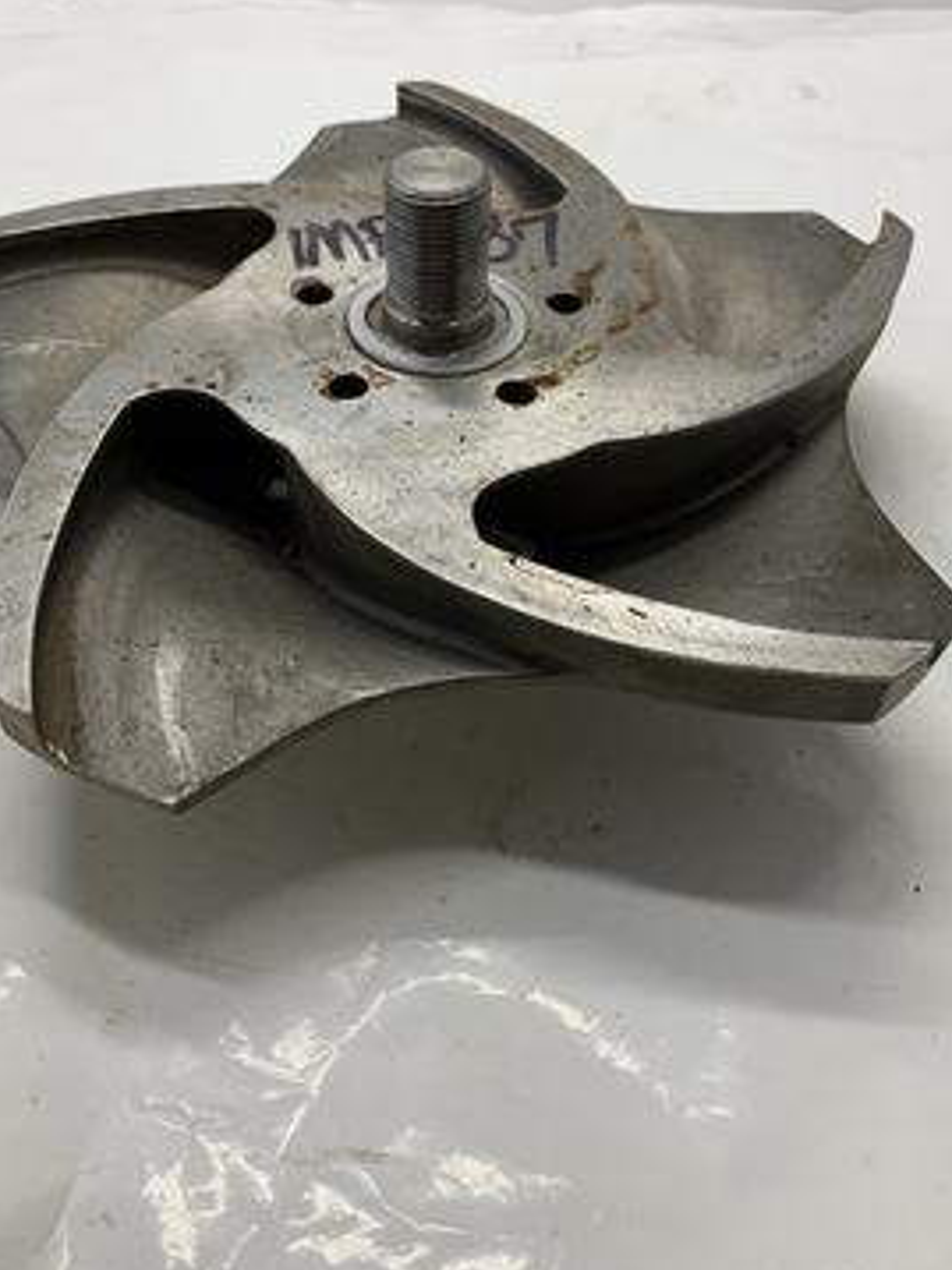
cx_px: 467
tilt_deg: -47.9
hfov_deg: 48.2
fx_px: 1064
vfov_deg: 61.7
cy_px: 608
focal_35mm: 29
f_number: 1.8
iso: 64
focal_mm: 4.25
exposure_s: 1/121
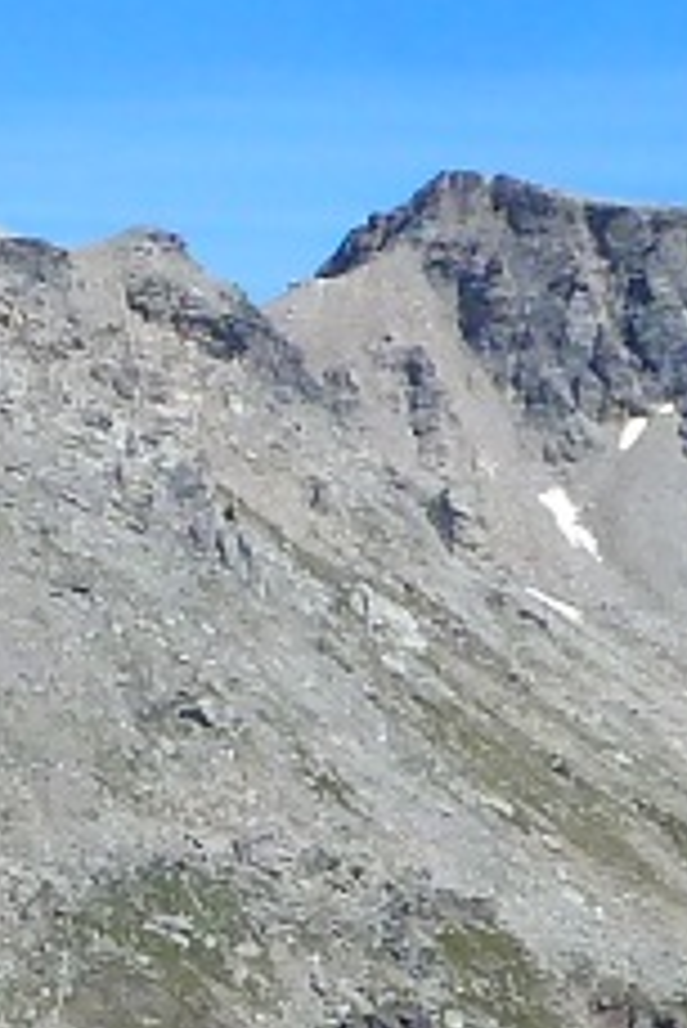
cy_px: 736
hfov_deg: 7.1
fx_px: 5373
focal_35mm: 188
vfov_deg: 10.9
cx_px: -683
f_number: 5
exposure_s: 1/500
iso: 100
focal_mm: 4.3
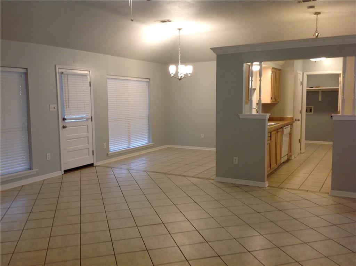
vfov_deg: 40.6
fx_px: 359
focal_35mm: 35
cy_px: 133
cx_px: 178
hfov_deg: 52.7
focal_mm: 4.28
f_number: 2.4
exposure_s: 1/15
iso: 50
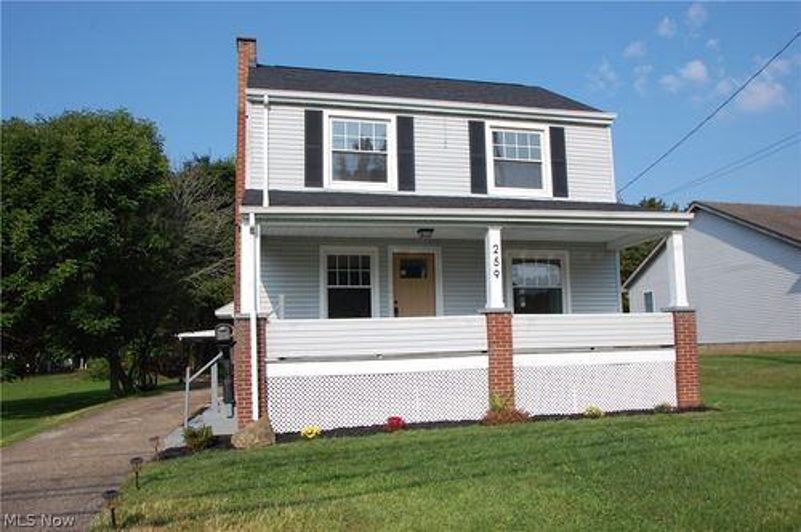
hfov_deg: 64.6
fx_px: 633
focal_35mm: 28
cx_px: 400
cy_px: 266
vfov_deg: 45.6
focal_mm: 19
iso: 200
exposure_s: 1/400
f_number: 10
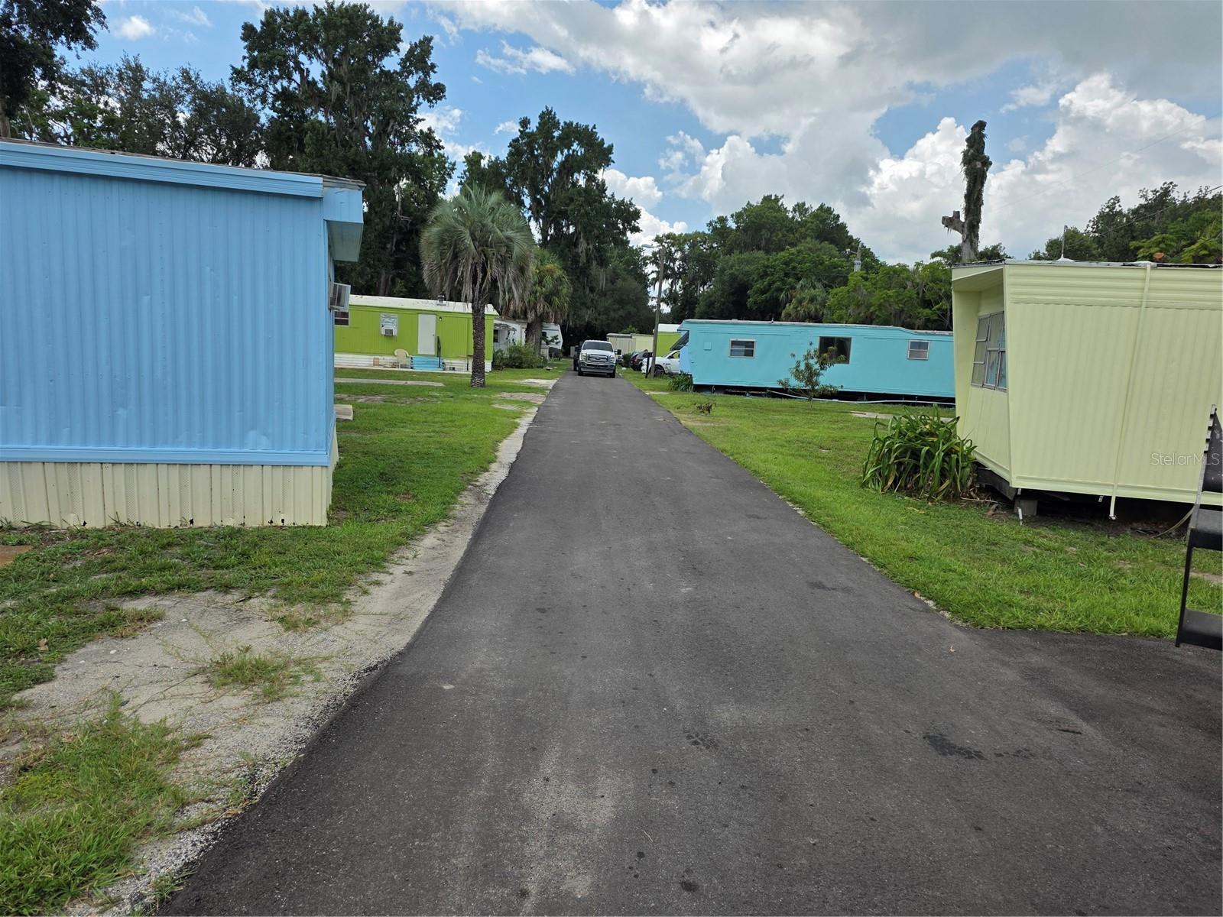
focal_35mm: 23
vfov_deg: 58.9
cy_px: 458
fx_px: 813
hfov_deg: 73.9
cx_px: 612
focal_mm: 6.25
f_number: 1.7
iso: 80
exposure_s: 1/4333
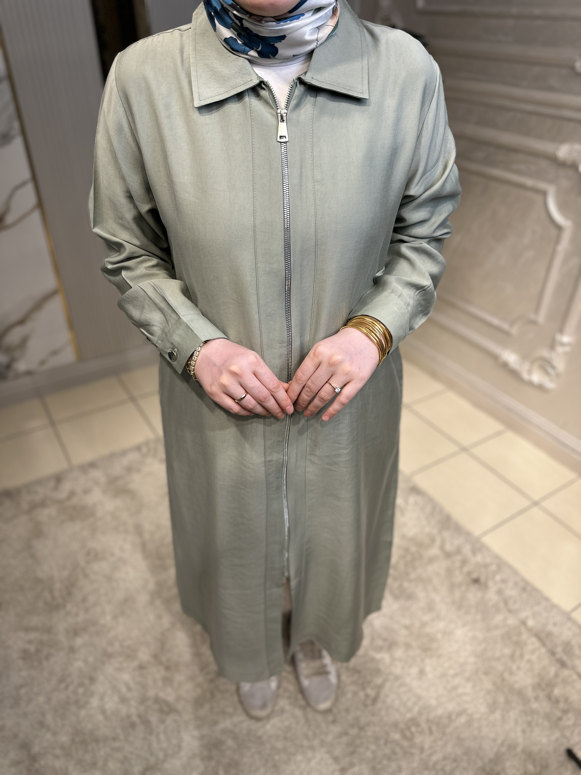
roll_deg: -0.8
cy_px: 388
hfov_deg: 56.8
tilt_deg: -34.6
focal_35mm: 24
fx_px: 537
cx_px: 290
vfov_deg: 71.6
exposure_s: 1/685
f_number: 1.78
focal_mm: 6.86
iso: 80
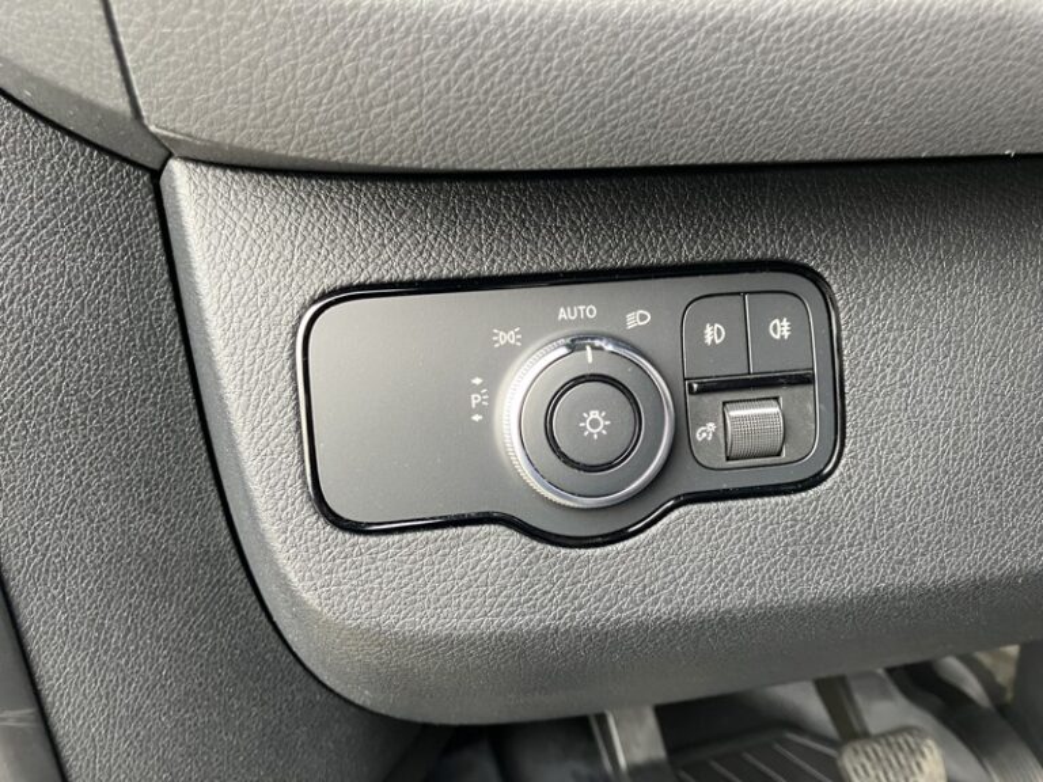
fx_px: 844
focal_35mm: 28
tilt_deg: -23.5
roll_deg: -0.2
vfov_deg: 49.7
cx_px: 522
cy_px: 391
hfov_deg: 63.4
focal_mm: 3.99
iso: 100
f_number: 1.8
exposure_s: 1/60
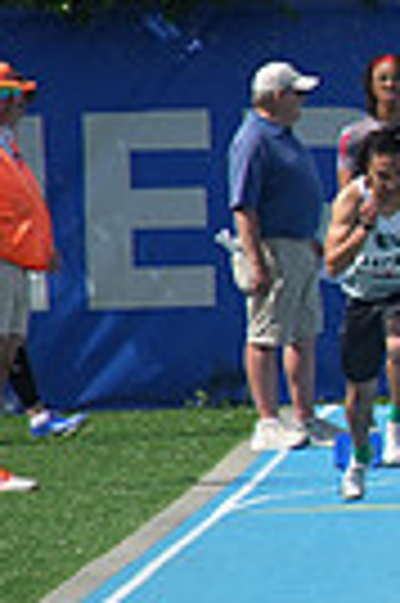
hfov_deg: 0.8
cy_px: 254
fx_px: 28939
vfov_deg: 1.2
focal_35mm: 1732
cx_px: 1290
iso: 400
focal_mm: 400
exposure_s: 1/1600
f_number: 6.3
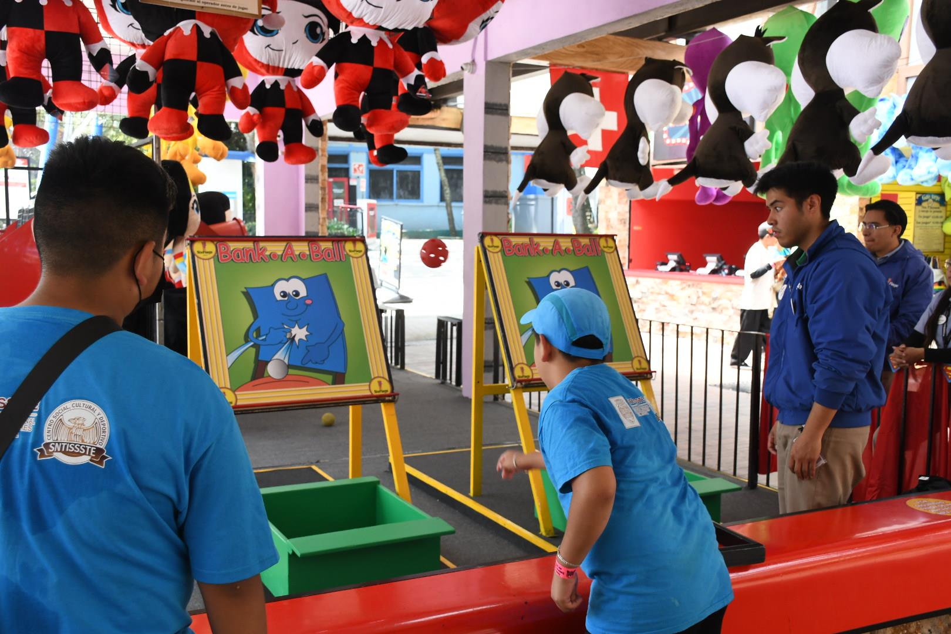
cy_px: 317
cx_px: 476
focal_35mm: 36
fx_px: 951
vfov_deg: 36.9
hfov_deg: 53.1
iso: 640
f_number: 6.3
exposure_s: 1/125
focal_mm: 24
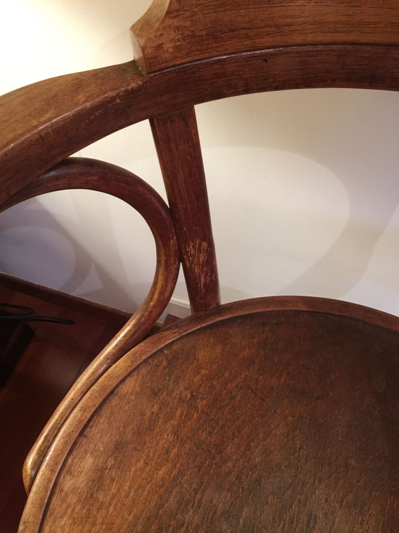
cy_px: 266
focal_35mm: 29
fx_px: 446
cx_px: 200
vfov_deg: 61.7
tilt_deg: -55.0
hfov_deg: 48.2
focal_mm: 4.15
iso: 125
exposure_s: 1/8
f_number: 2.2
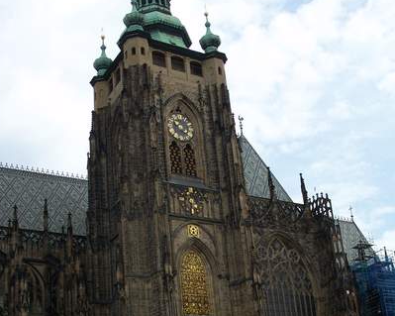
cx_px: 190
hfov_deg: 32.5
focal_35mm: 58
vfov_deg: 25.9
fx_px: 678
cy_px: 241
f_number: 4
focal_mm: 7.8
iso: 64
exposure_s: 1/400
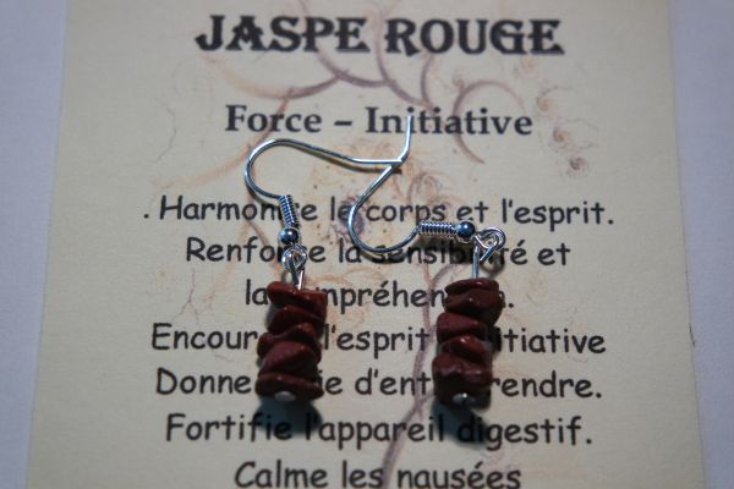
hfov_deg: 26.3
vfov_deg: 17.7
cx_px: 367
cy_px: 244
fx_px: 1570
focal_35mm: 77
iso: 800
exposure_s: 1/80
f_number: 5.6
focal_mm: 50
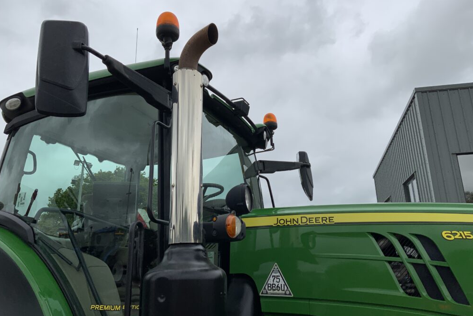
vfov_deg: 42.3
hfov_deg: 60.3
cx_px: 238
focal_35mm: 31
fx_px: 407
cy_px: 143
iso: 20
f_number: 1.8
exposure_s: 1/3125
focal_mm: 3
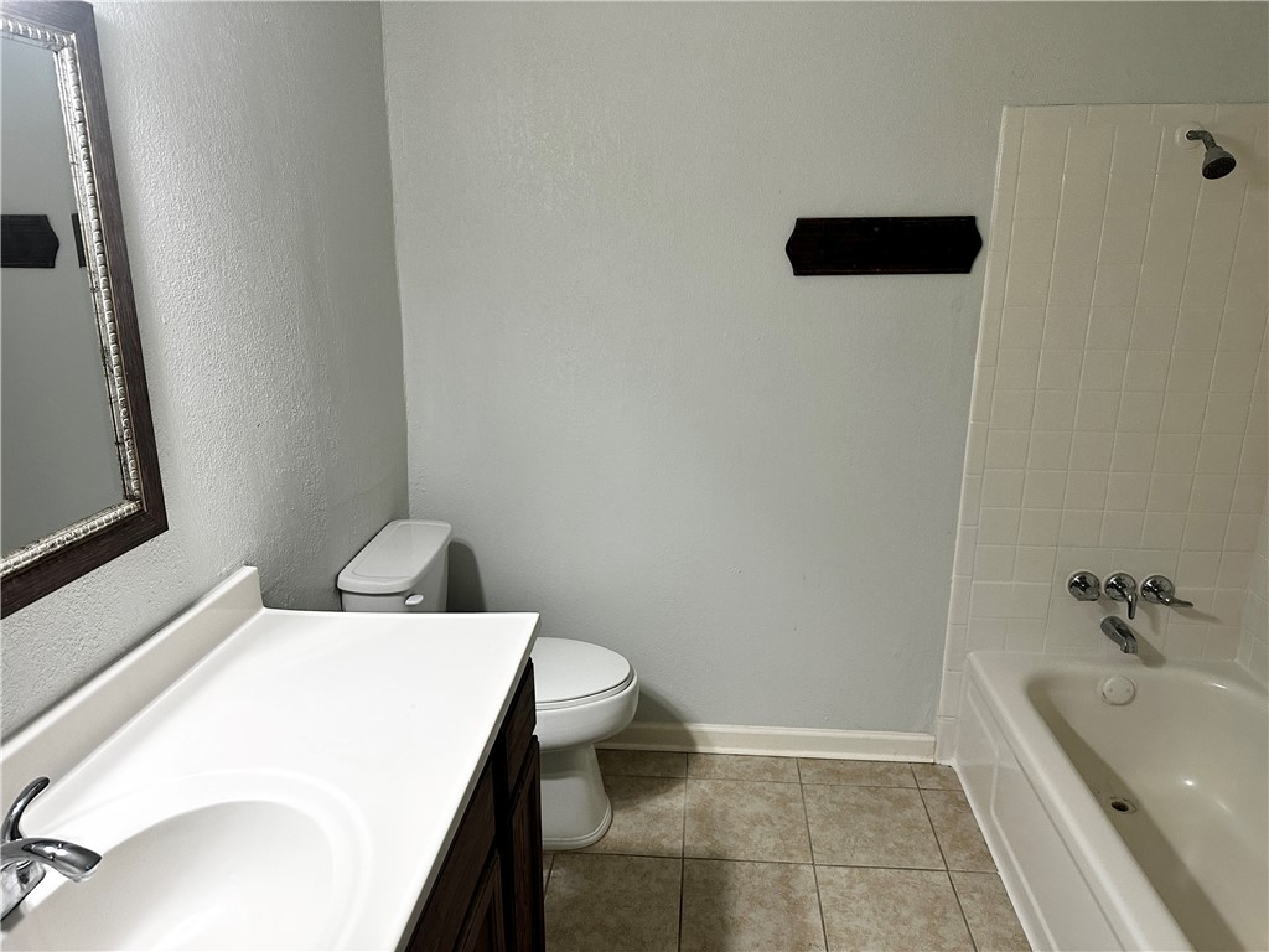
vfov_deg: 56.8
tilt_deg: -16.2
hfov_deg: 71.6
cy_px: 476
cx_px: 634
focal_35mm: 24
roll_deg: +0.0
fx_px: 880
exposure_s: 1/120
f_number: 1.78
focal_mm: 6.86
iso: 200
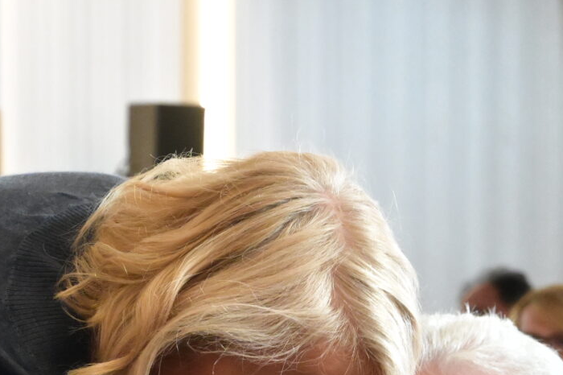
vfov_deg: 7.9
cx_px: 417
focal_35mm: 172
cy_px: 453
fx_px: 2688
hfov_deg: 11.9
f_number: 5
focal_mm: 47
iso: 6400
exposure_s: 1/320
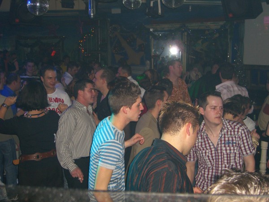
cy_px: 101
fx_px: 357
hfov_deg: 41.2
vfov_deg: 31.5
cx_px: 134
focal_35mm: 46
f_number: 3.1
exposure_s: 1/60
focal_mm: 9.5
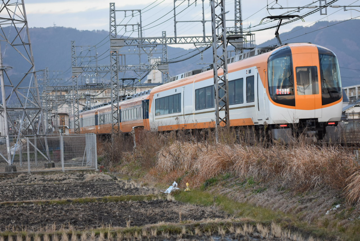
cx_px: 180
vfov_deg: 8.7
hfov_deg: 13.0
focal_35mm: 158
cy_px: 120
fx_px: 1576
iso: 800
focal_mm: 105
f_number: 2.8
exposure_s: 1/500
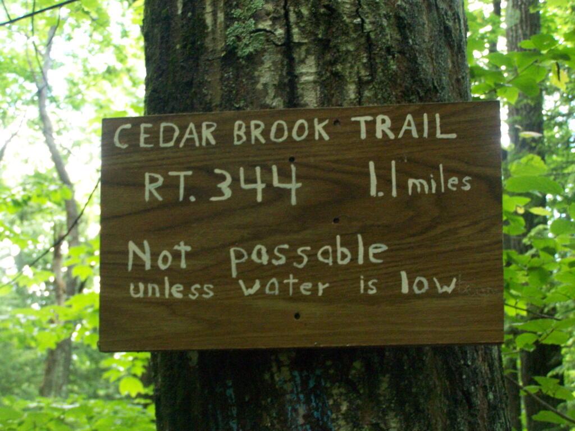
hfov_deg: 28.2
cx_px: 288
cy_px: 216
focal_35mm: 69
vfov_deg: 21.3
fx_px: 1146
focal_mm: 11.5
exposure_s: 1/80
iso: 400
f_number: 3.2
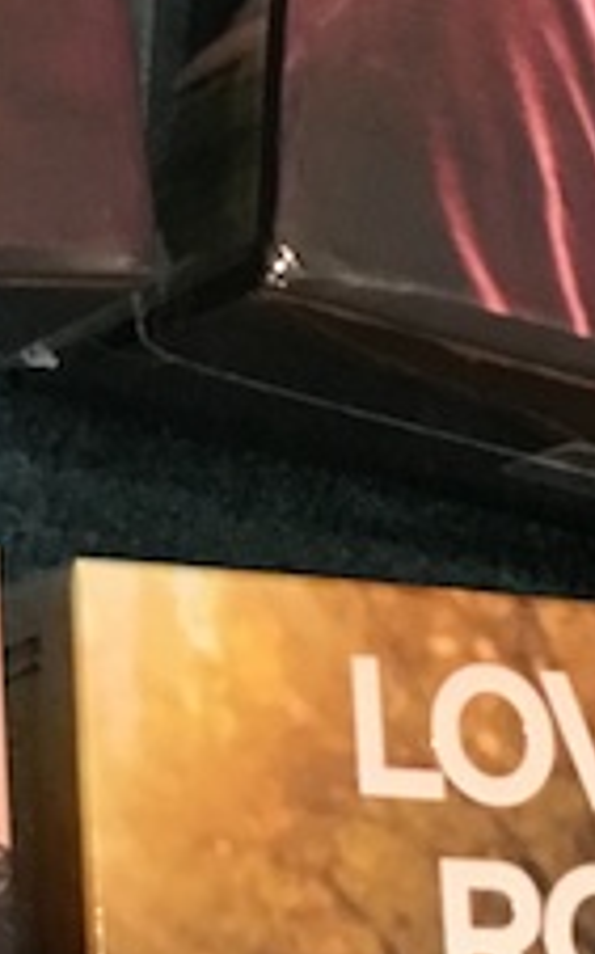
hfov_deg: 8.9
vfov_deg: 14.4
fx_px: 3767
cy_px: 492
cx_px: -232
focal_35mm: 145
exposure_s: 1/30
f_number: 2.2
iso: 200
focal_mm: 4.15
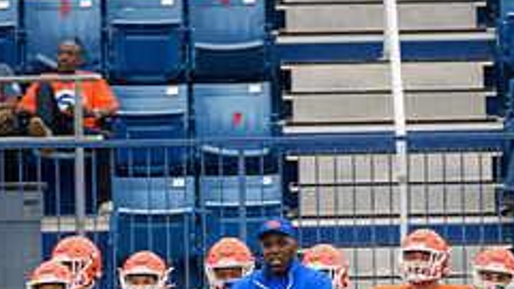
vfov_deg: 1.6
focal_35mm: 759
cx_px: 268
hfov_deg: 2.8
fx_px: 10345
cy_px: 356
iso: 320
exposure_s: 1/800
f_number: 2.8
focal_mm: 300
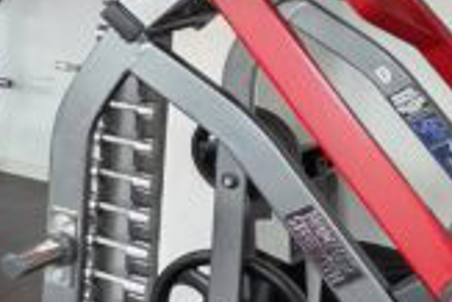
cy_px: -83
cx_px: -433
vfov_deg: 15.4
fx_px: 1068
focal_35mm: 85
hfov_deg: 17.6
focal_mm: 2.2
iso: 160
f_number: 1.9
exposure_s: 1/50
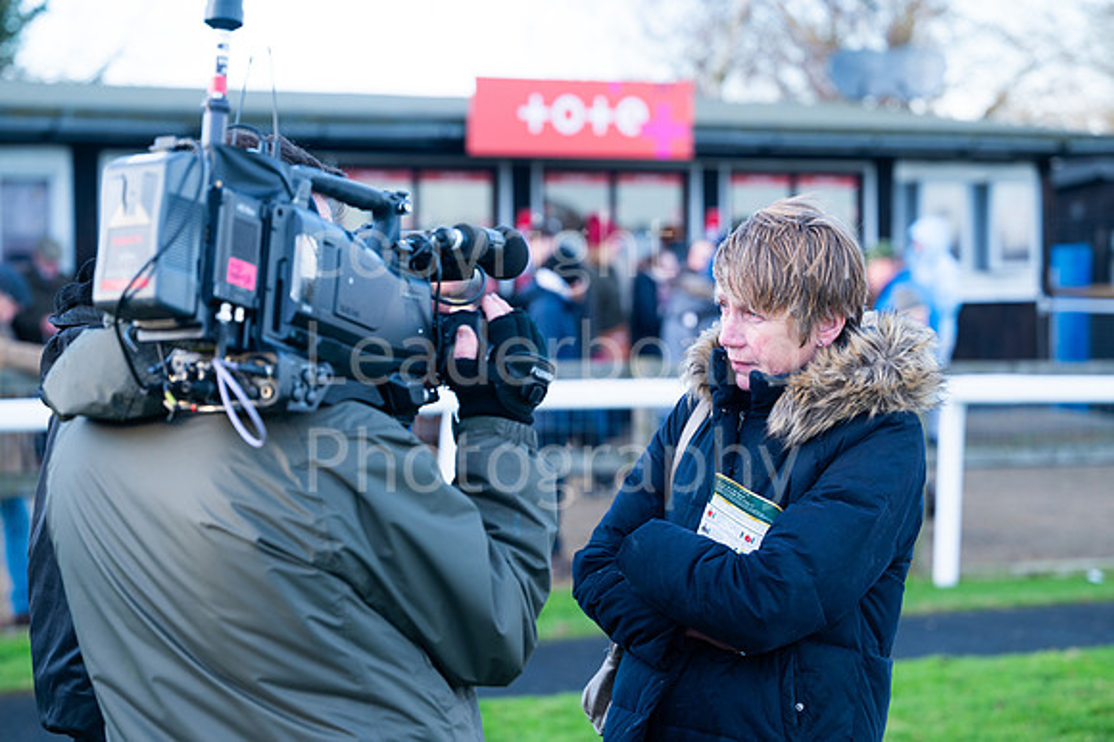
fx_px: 2599
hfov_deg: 24.2
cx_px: 557
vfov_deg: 16.2
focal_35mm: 84
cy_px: 371
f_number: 3.5
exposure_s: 1/320
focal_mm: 82
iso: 320
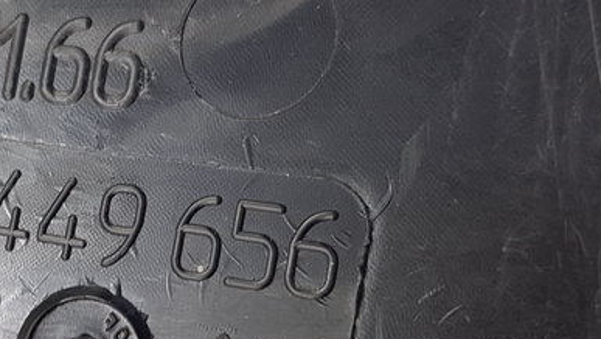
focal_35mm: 75
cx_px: 39
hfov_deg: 27.0
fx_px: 1196
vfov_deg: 15.9
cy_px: 311
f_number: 1.7
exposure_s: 1/50
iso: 50
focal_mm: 4.2
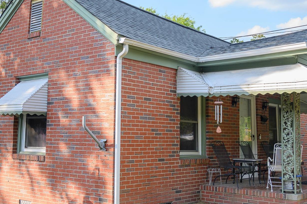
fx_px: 426
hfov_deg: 39.6
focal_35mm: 50
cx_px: 156
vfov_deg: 26.9
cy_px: 96
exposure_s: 1/1000
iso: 500
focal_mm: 30
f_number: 4
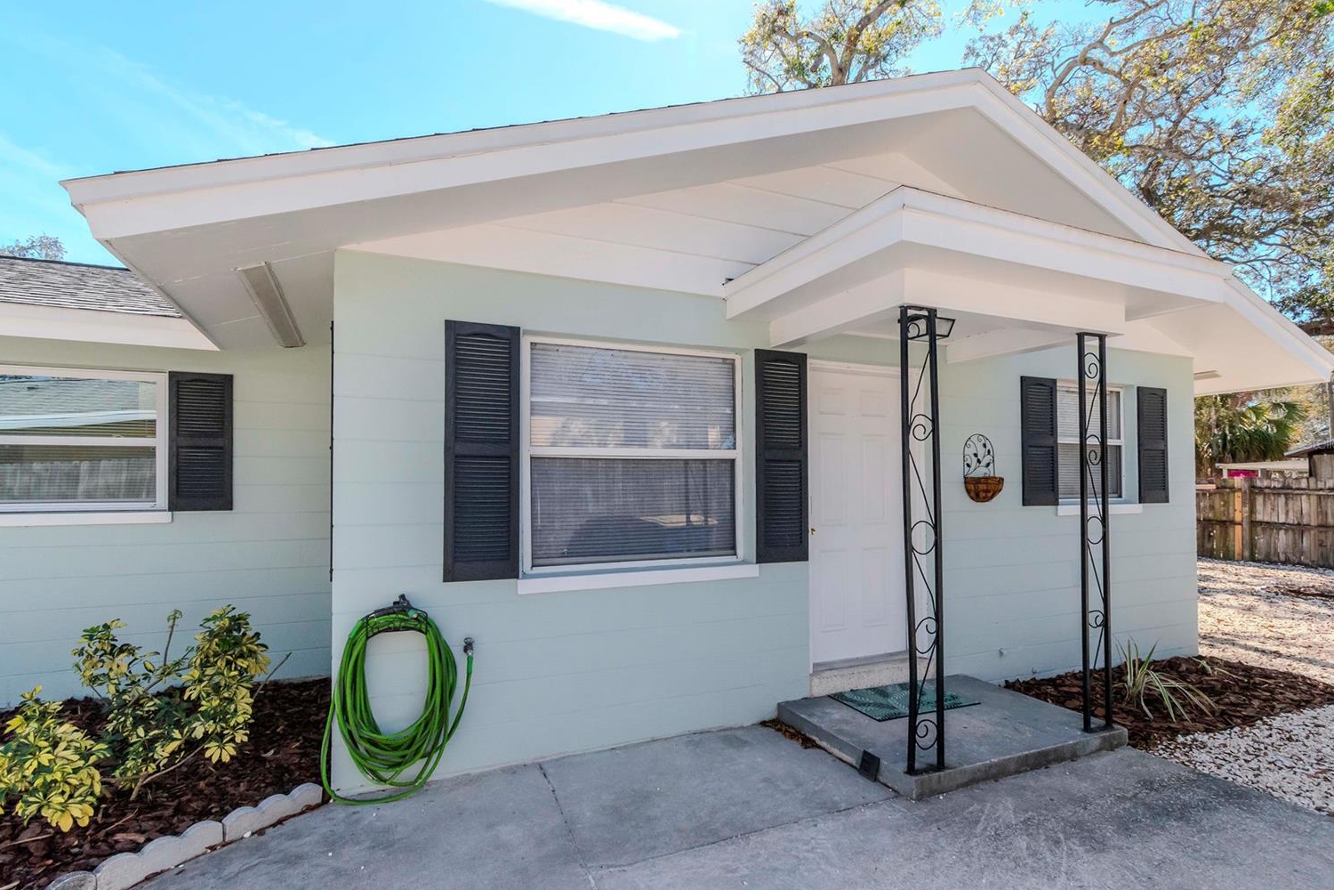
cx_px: 671
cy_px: 442
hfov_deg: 96.7
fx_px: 593
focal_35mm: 16
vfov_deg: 73.7
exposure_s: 1/1600
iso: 500
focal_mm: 10
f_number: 7.1
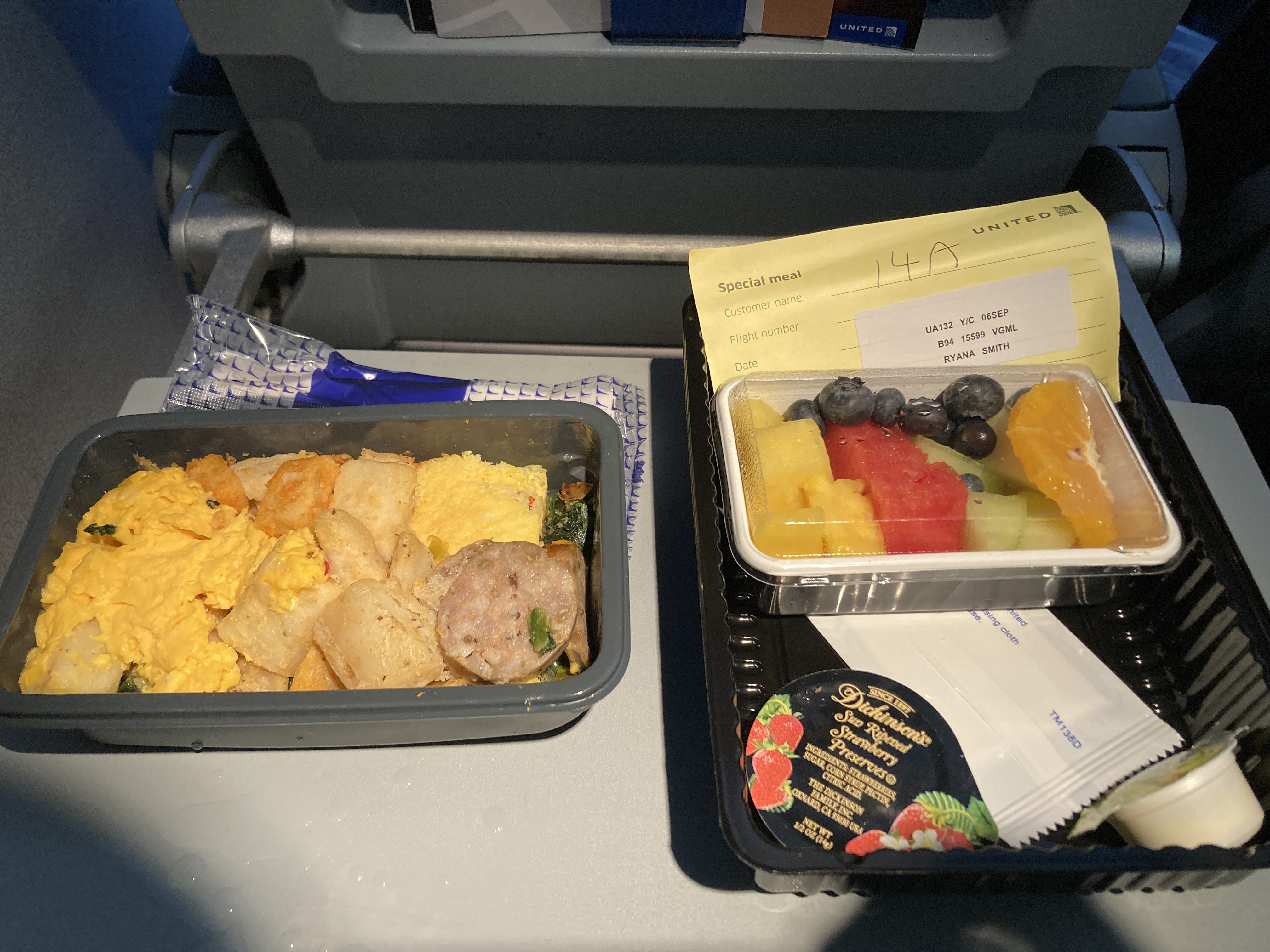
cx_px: 635
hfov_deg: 63.4
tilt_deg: -46.1
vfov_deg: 49.7
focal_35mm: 28
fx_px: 1027
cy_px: 476
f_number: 1.8
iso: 125
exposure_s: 1/57
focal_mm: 3.99
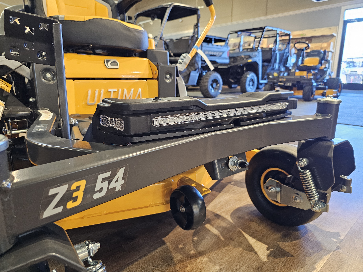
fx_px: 241
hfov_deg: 73.9
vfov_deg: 58.9
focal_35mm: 23
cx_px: 182
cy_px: 136
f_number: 1.7
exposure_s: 1/60
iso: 640
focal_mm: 6.3
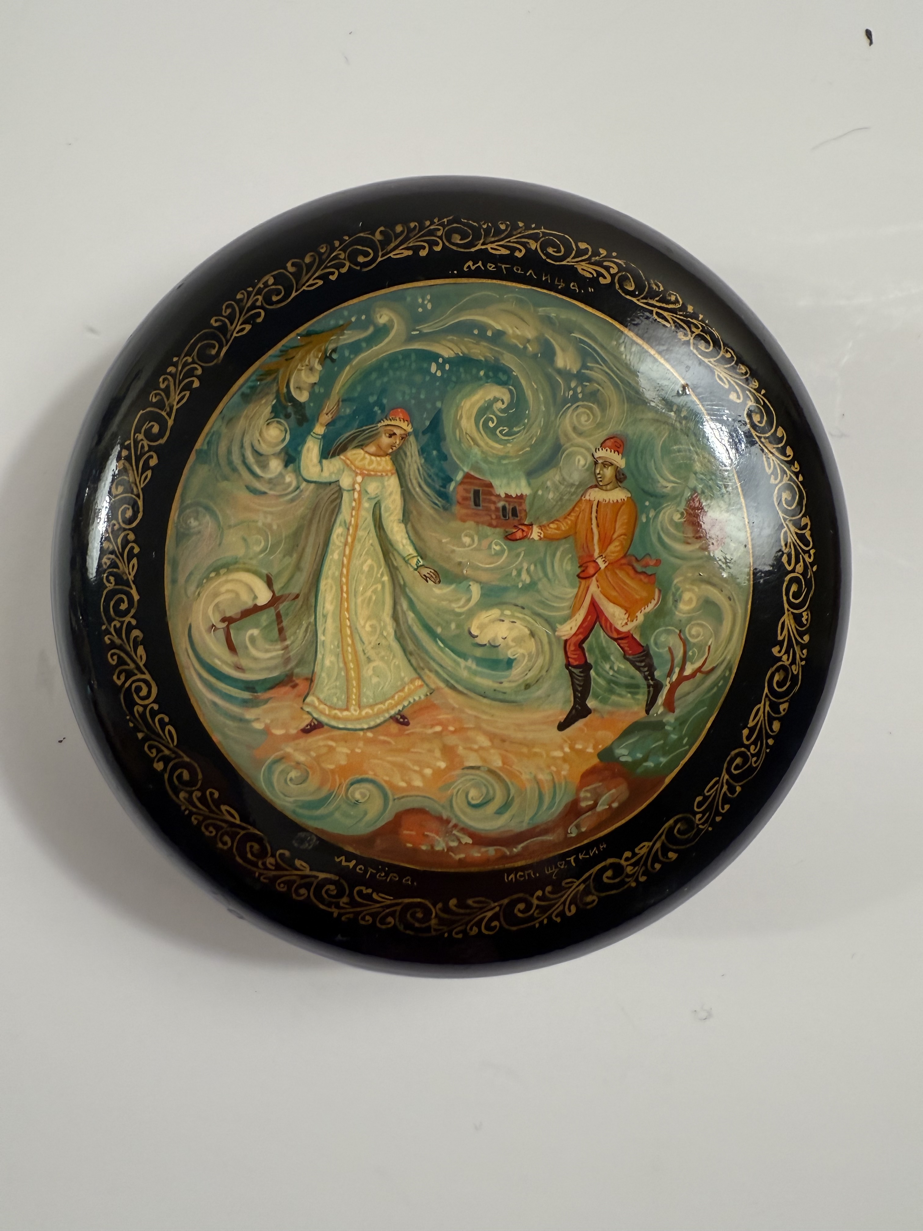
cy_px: 616
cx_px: 462
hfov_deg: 56.8
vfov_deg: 71.6
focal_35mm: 24
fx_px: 853
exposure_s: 1/120
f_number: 2.2
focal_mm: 2.22
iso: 200
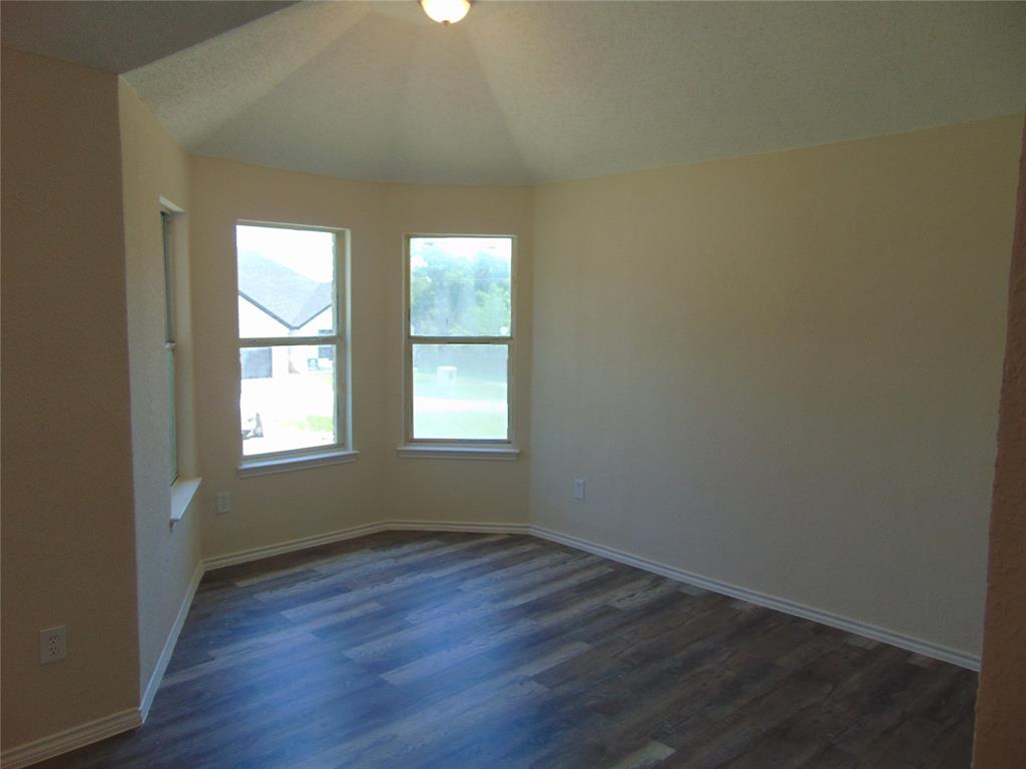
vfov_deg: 54.9
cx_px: 513
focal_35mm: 25
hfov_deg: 69.4
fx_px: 741
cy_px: 384
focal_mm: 4.5
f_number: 3
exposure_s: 1/100
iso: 80
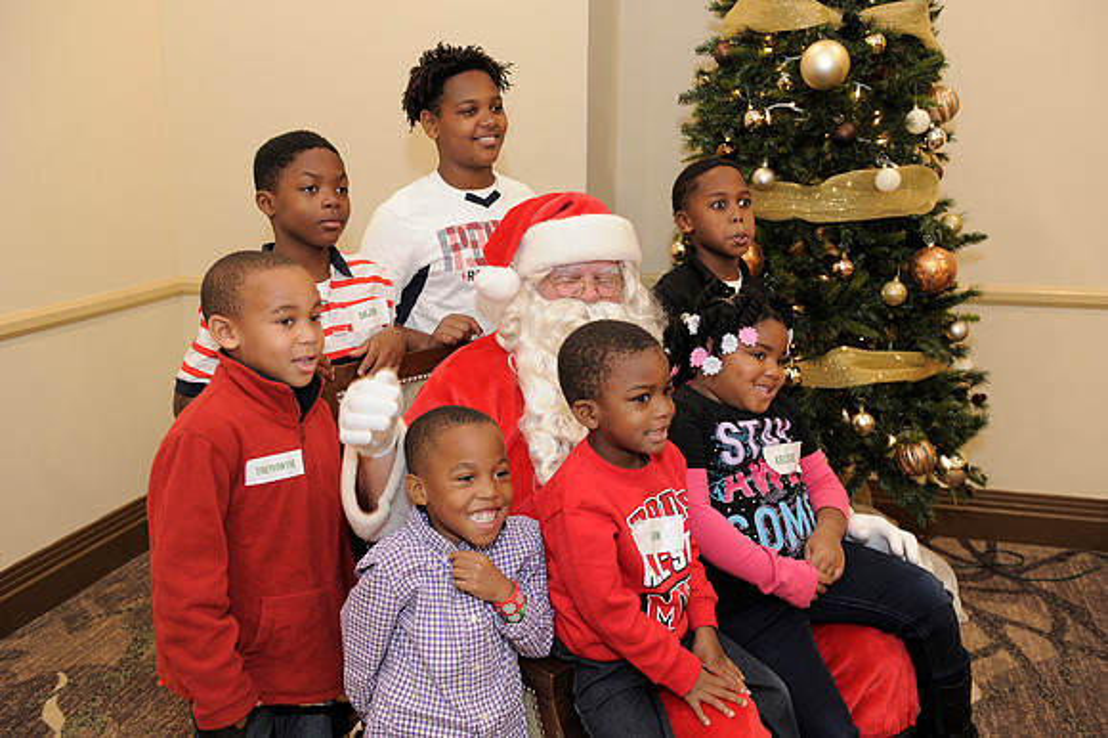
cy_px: 369
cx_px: 554
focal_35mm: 36
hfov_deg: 53.2
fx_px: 1107
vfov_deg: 36.8
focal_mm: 36
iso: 1600
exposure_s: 1/100
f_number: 4
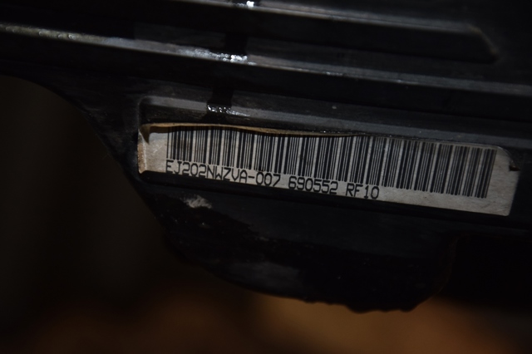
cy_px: 177
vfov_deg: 8.7
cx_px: 266
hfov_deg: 13.0
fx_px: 2326
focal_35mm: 158
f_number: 5.6
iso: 800
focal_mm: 105
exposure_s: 1/60
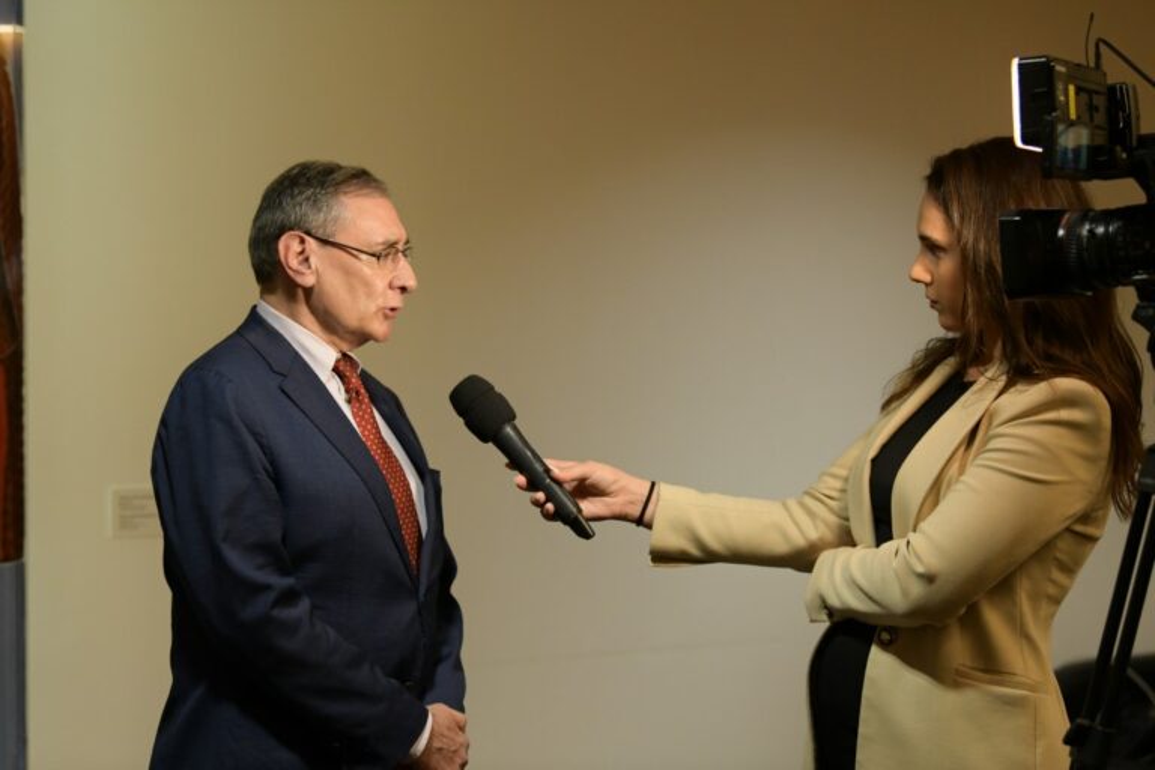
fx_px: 2566
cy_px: 385
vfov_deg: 17.1
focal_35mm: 80
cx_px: 578
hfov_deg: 25.4
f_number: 4
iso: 3200
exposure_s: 1/320
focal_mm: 80
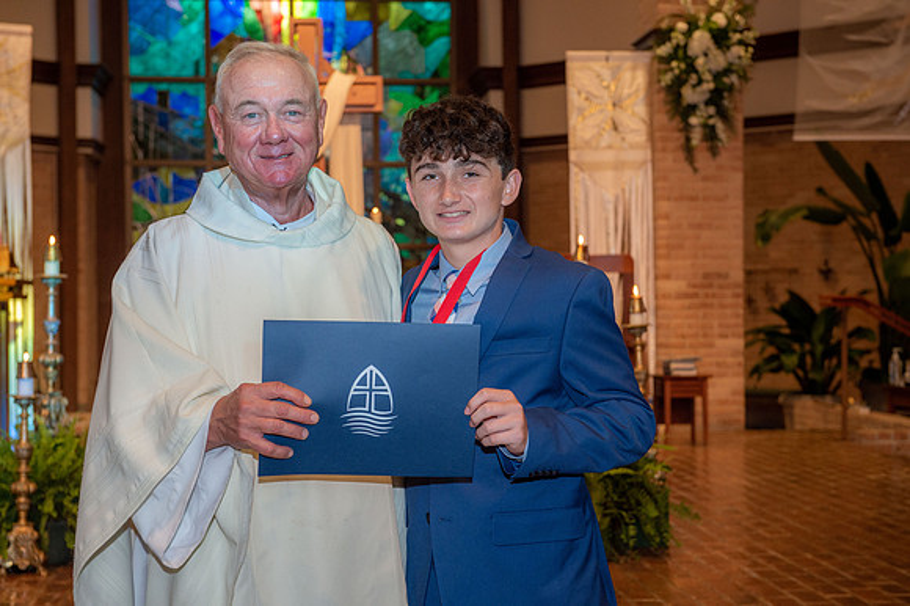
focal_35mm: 62
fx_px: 1566
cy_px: 303
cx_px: 455
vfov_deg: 21.9
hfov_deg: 32.4
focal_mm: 62
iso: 1600
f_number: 5.6
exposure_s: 1/125
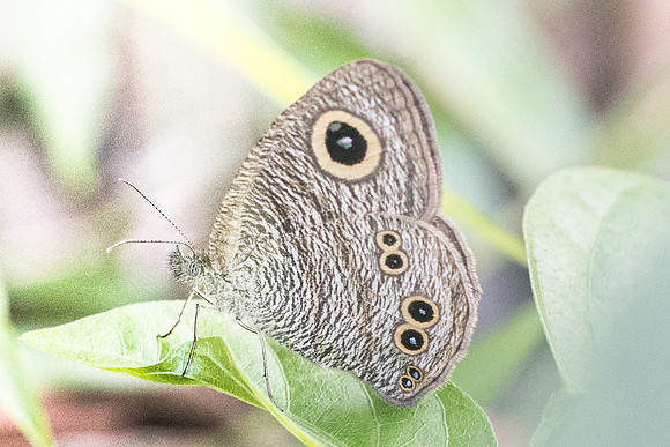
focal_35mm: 806
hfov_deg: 2.6
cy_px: 328
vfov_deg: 1.7
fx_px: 15011
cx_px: 496
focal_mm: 150
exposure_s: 1/250
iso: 800
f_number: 5
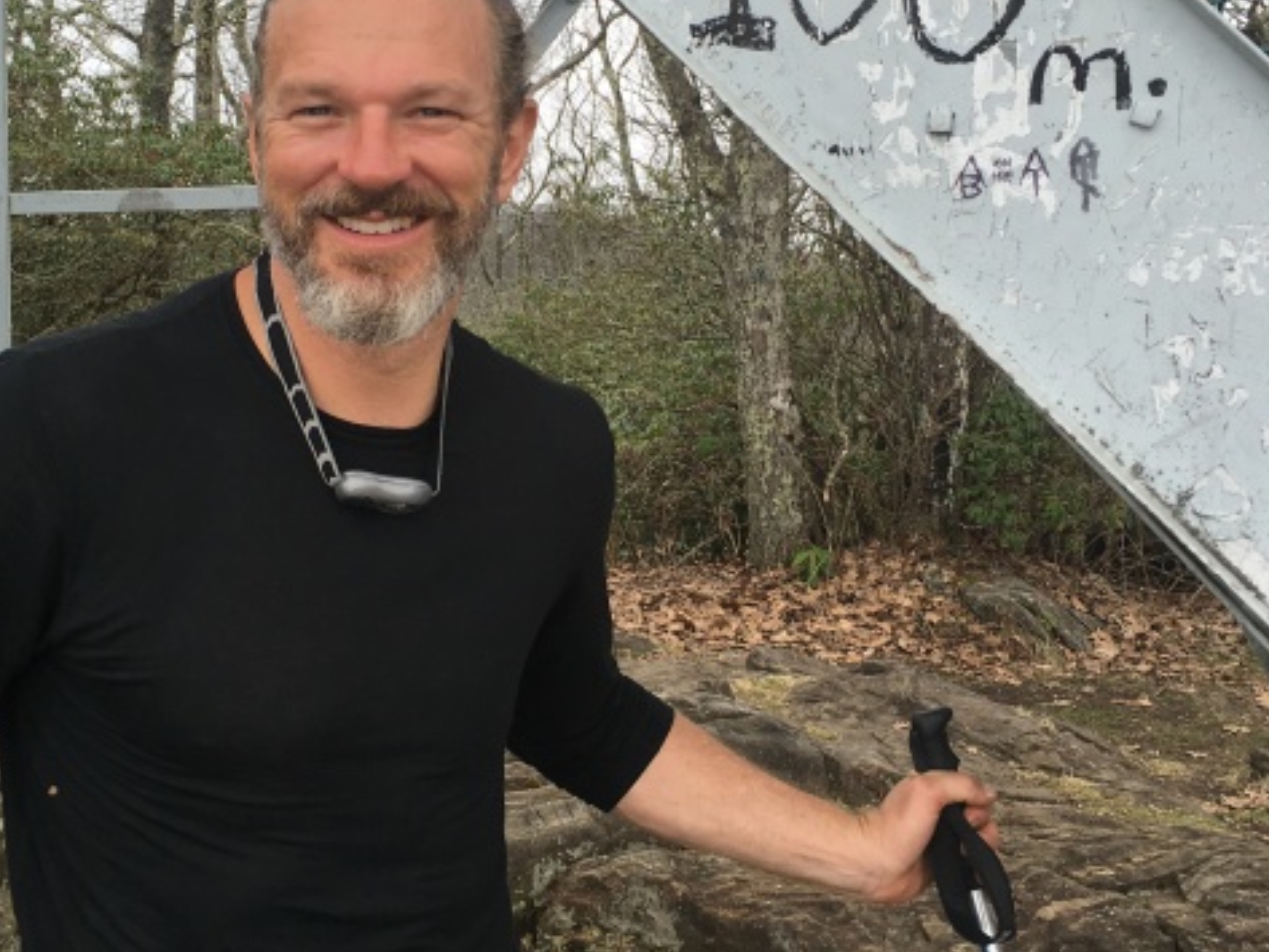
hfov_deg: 38.8
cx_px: 550
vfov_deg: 29.5
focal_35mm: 49
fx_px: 1797
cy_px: 314
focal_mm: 4.15
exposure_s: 1/418
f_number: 2.2
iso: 25
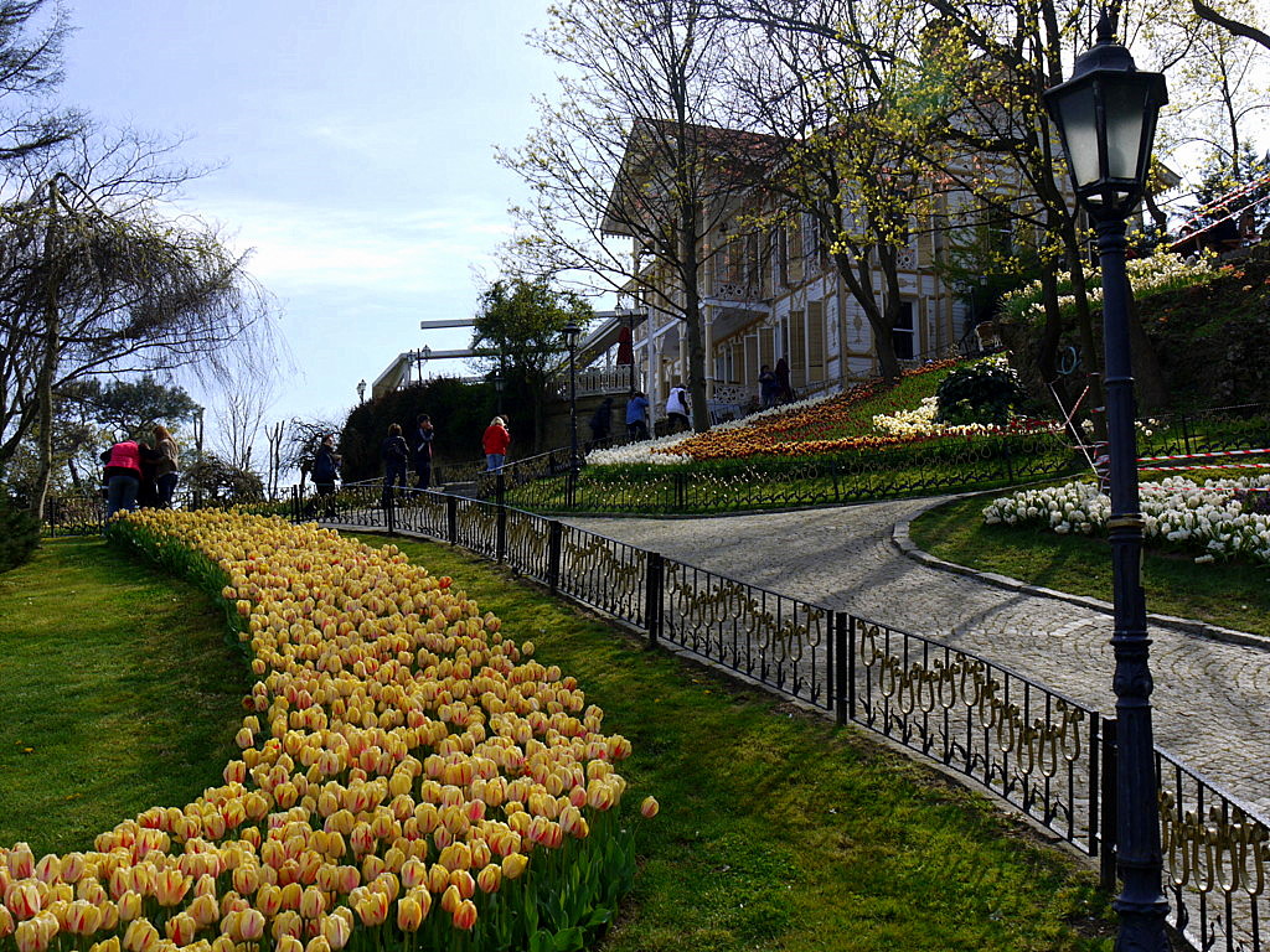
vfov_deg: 39.7
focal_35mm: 36
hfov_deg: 51.4
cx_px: 635
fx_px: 1321
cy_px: 476
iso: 100
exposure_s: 1/200
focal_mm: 18
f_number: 8
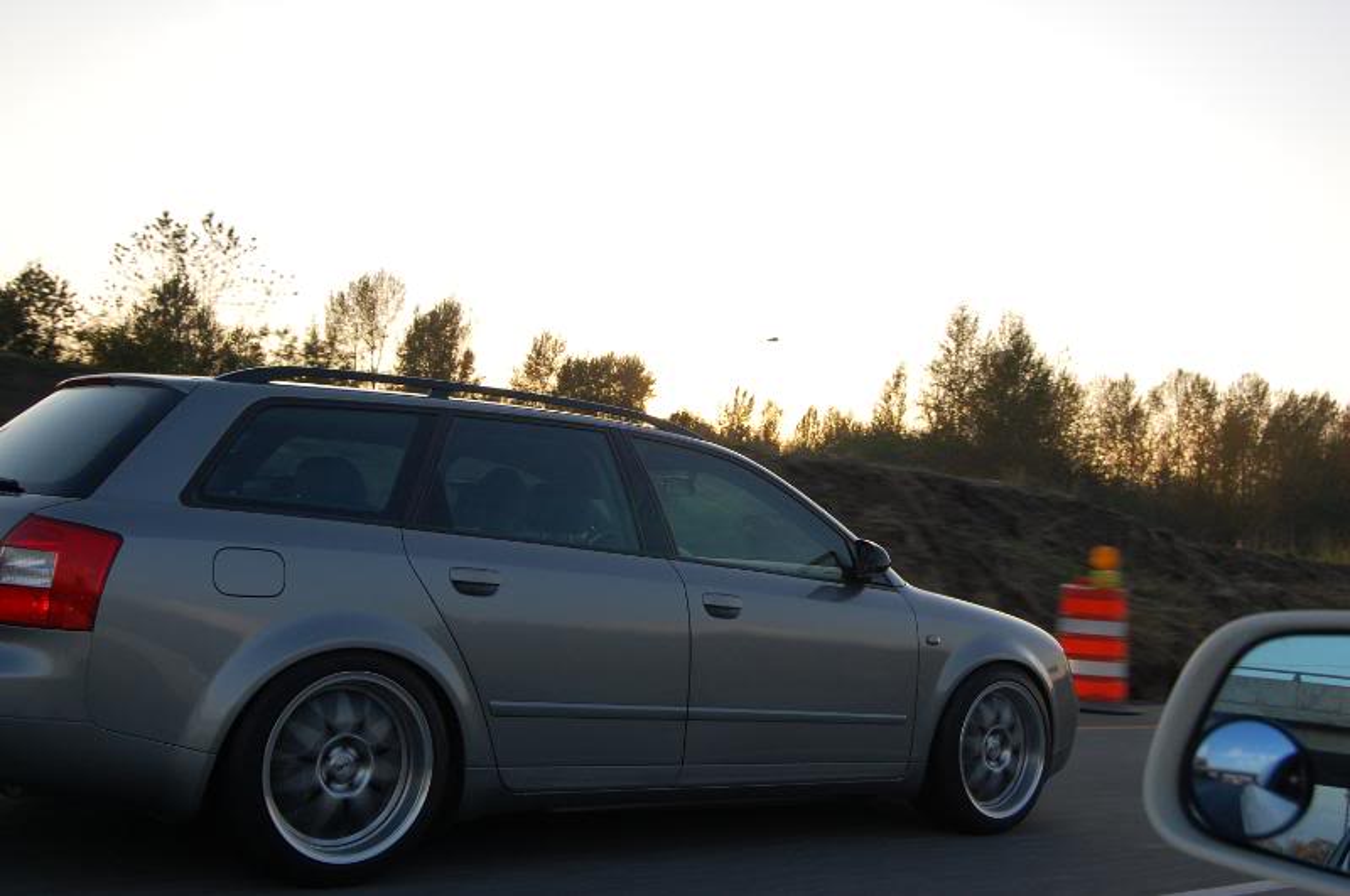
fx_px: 1573
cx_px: 675
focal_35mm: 42
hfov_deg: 46.5
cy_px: 448
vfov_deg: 31.8
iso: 400
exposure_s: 1/160
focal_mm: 28
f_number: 9
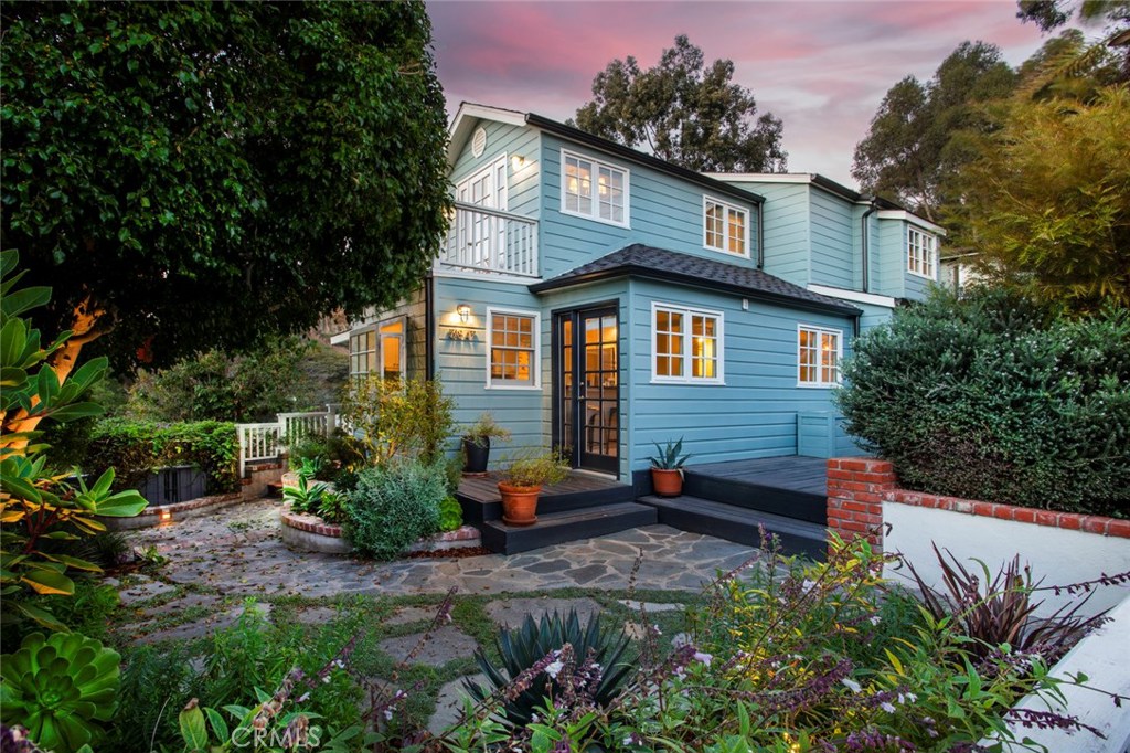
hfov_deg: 93.3
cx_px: 565
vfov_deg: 70.4
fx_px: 533
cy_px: 376
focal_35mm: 17
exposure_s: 5
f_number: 14
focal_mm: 17
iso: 50
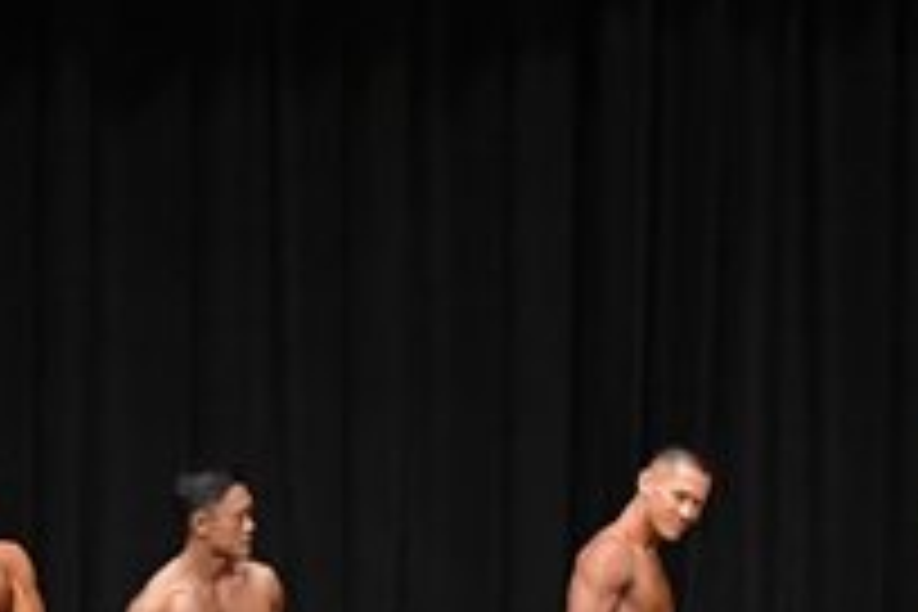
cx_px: 358
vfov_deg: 5.0
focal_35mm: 274
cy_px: 639
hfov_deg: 7.5
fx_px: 6986
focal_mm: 48
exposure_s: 1/400
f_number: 5.6
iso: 4000
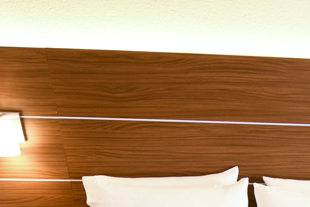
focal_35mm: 57
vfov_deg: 19.5
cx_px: 316
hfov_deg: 32.2
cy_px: 342
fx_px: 488
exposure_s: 1/100
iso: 400
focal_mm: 11
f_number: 2.8
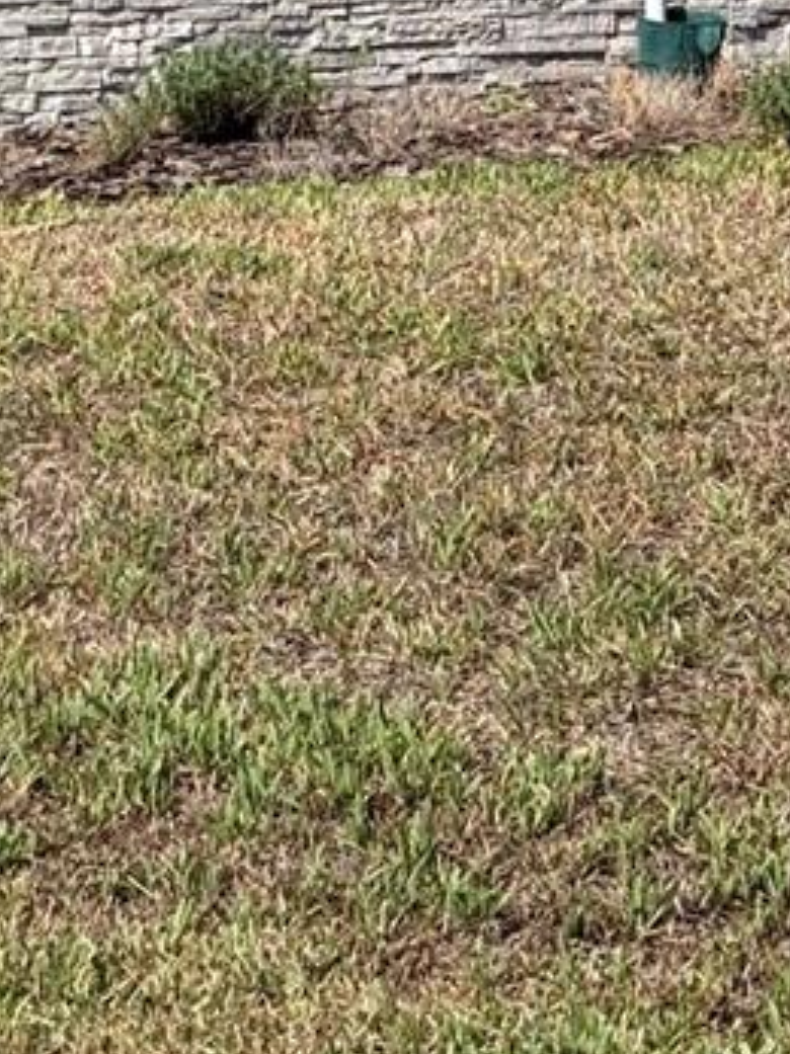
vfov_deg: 11.8
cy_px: 137
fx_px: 5054
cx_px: 392
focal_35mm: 166
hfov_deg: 8.9
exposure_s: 1/5587
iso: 64
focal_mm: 6.76
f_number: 1.78
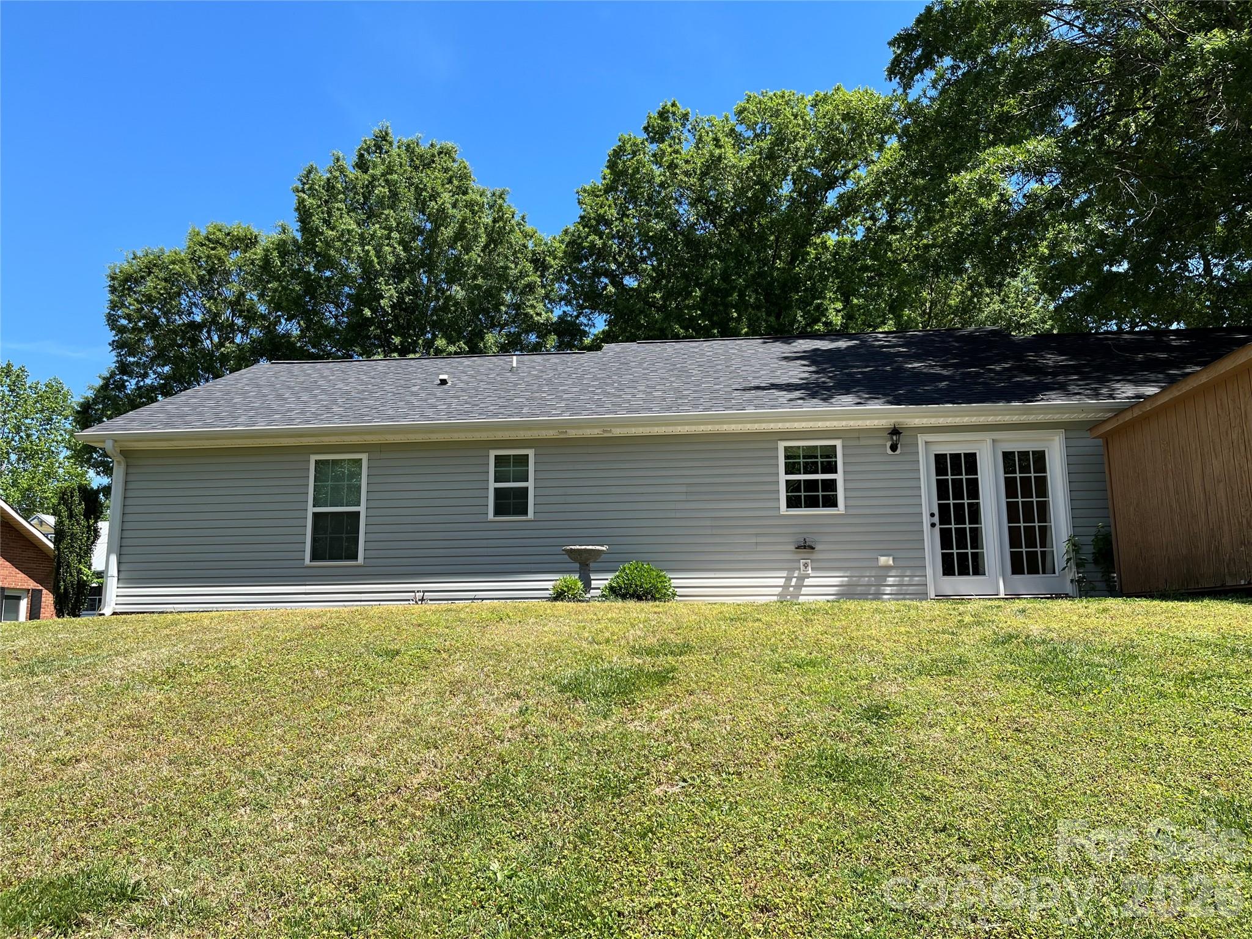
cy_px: 470
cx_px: 626
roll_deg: +0.8
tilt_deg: +10.1
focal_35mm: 26
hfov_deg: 67.3
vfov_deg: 53.1
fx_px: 940
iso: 50
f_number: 1.6
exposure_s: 1/1536
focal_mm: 5.1
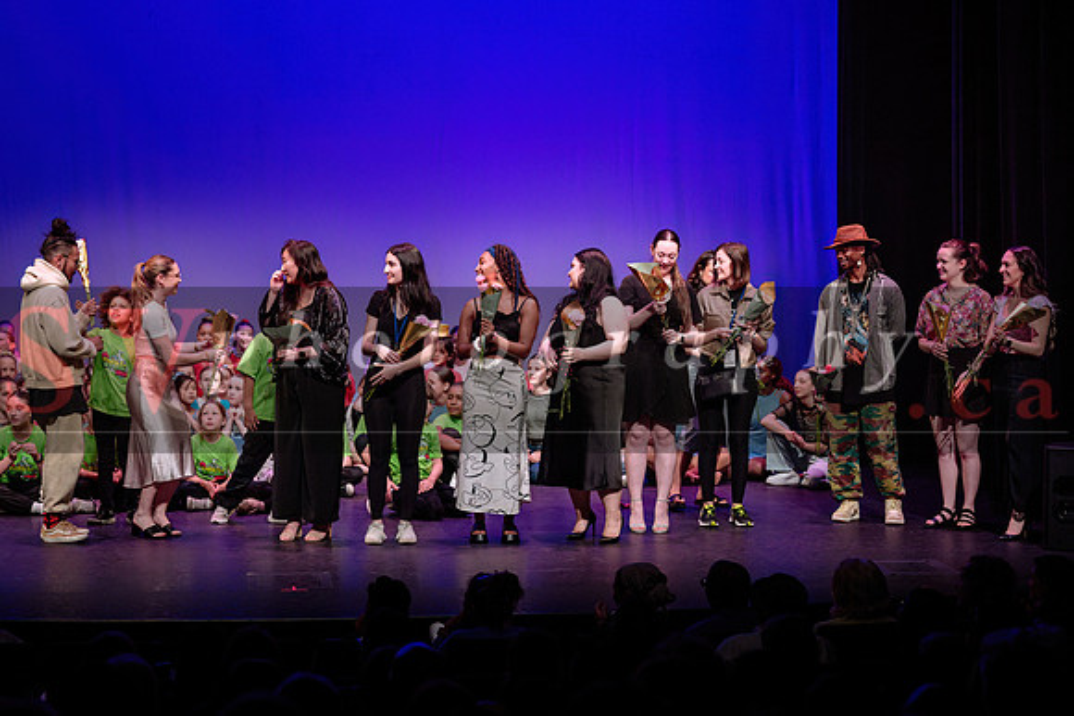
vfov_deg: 14.5
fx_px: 2809
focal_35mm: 94
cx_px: 595
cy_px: 329
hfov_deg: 21.6
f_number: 4
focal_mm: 85
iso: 1000
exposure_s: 1/320
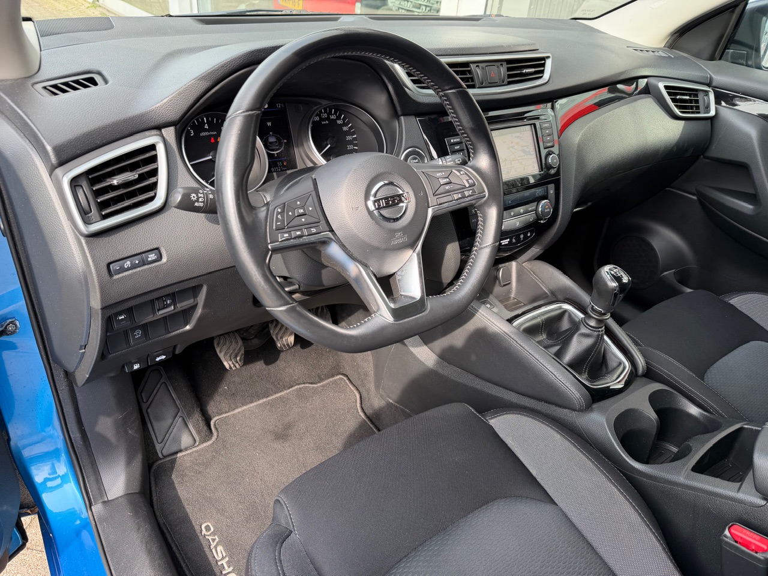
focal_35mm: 24
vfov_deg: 56.8
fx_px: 532
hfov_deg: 71.6
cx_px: 384
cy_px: 288
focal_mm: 6.76
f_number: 1.78
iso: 64
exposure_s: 1/243
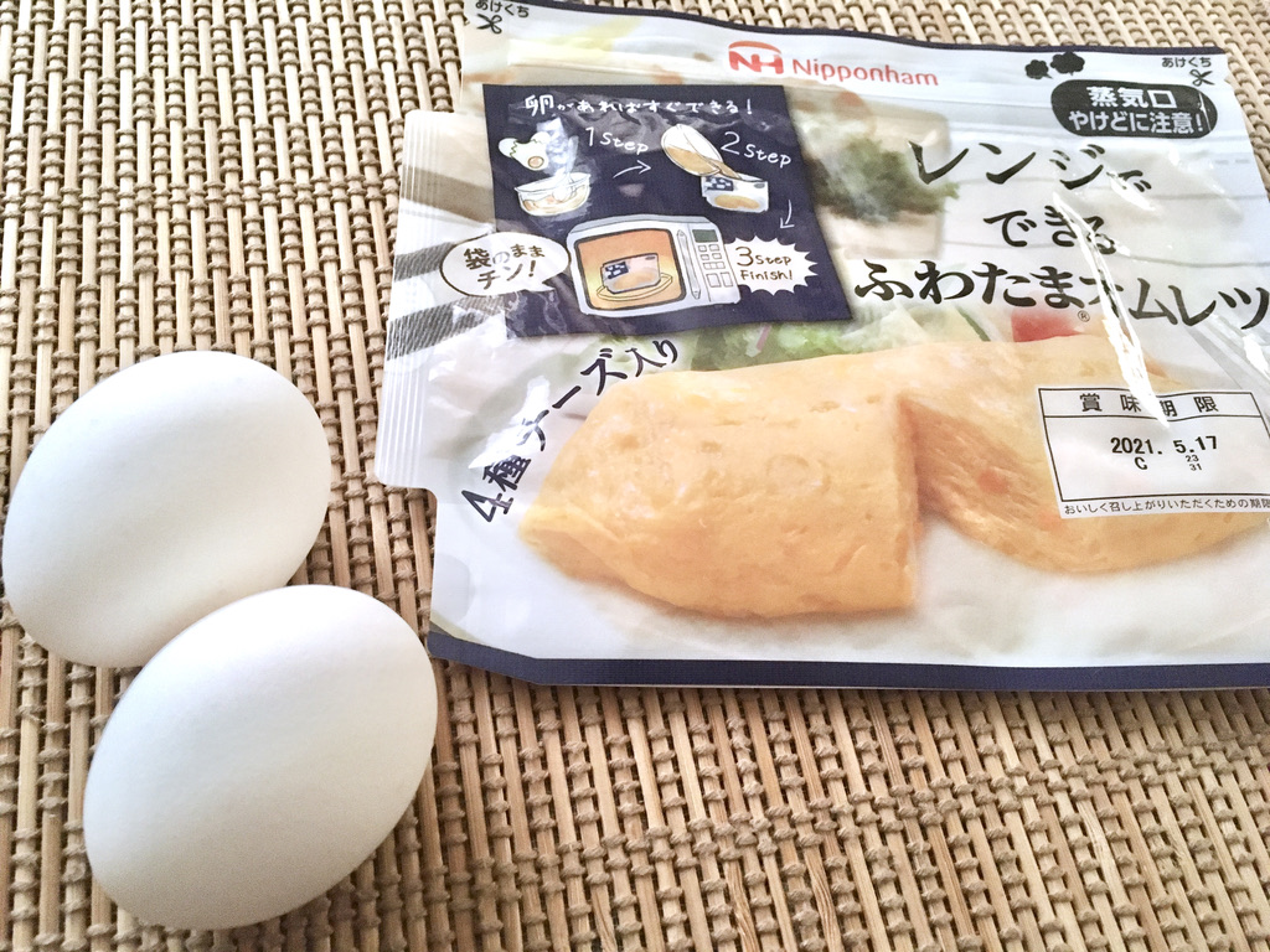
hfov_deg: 61.7
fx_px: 1064
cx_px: 635
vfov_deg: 48.2
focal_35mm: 29
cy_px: 476
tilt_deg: -60.1
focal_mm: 4.15
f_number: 2.2
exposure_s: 1/15
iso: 320
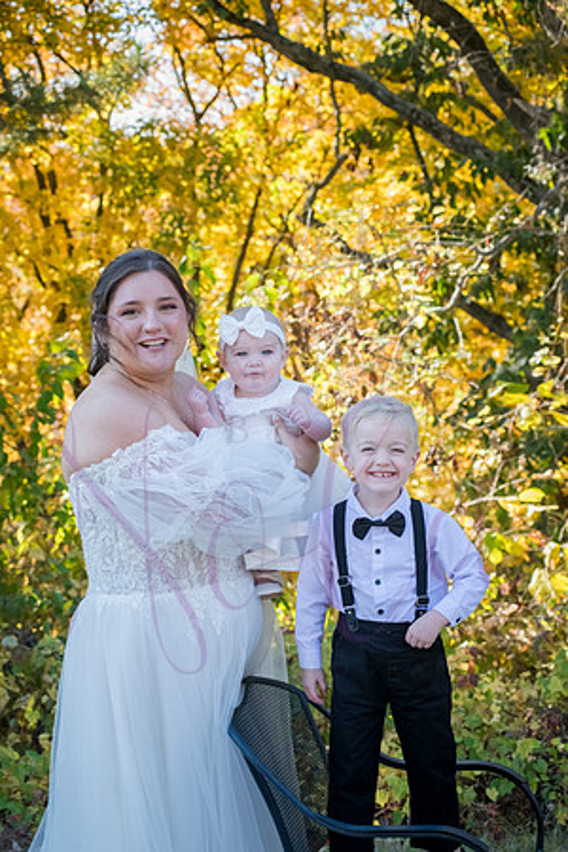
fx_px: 1893
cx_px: 284
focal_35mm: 80
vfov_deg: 25.4
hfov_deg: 17.1
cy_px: 426
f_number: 8
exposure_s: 1/320
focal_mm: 80
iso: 800
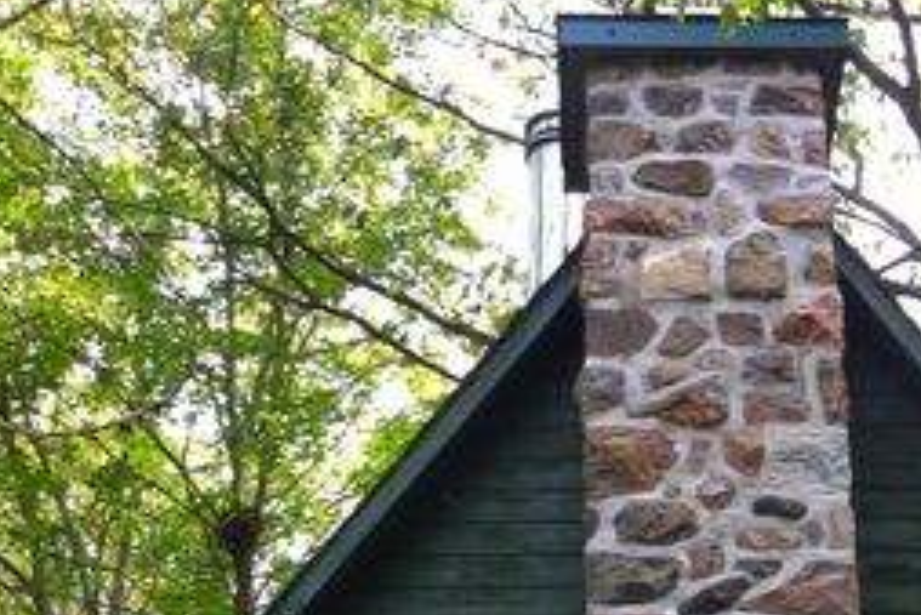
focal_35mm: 92
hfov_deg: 21.7
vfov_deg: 14.5
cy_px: 710
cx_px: 783
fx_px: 2355
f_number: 2.8
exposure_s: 1/160
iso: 80
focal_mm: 3.85
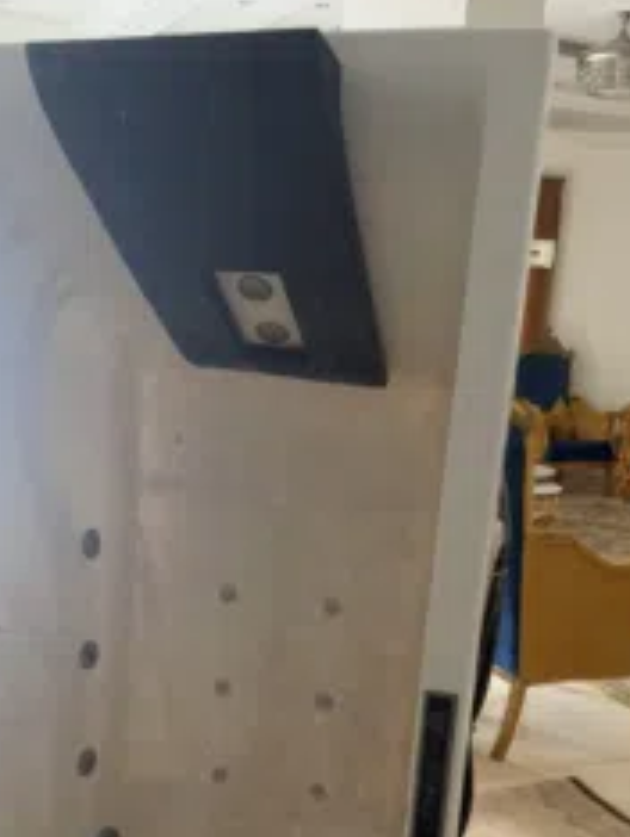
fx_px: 993
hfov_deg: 35.2
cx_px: 279
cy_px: 698
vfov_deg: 43.1
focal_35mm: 41
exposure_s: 1/60
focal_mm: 6.76
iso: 250
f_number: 1.78
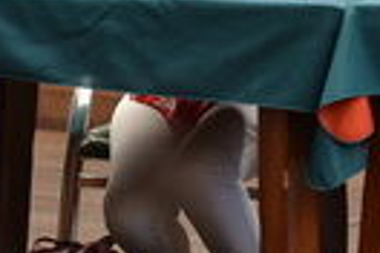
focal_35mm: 238
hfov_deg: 8.6
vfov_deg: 5.7
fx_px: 2512
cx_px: 153
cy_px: -126
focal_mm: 70
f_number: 2.8
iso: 800
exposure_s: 1/500
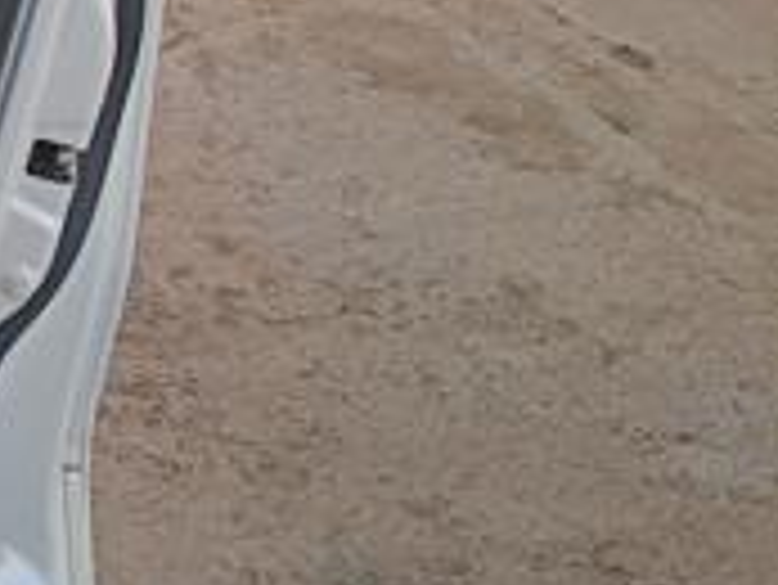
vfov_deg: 14.4
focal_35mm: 96
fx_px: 2159
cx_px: -486
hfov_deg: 17.7
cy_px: -292
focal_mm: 4.81
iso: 394
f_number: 1.8
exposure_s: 1/120
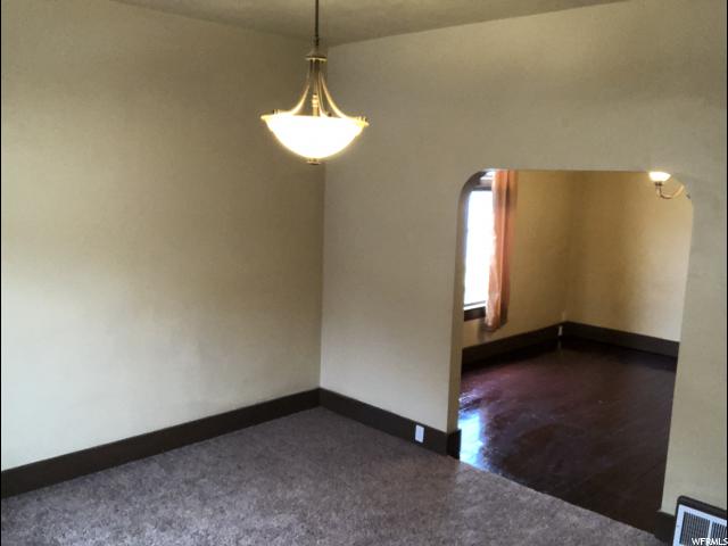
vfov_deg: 44.2
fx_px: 673
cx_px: 364
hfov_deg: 56.8
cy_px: 273
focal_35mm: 32
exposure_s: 1/60
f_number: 2.2
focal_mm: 2.87
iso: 250
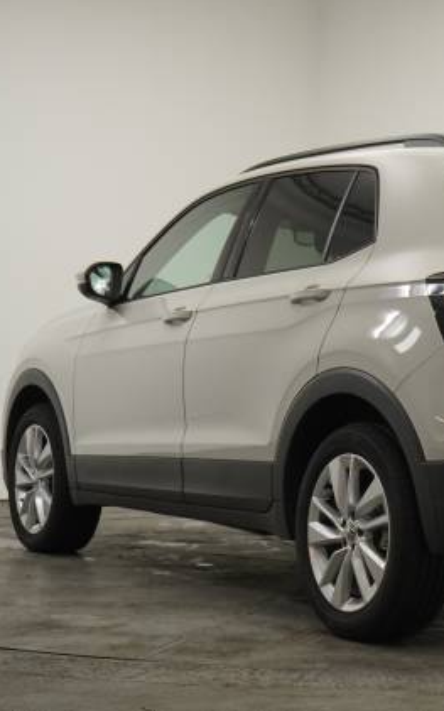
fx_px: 1530
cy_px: 353
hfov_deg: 16.1
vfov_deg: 26.2
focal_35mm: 79
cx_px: 469
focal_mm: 34
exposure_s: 1/160
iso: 2000
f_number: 5
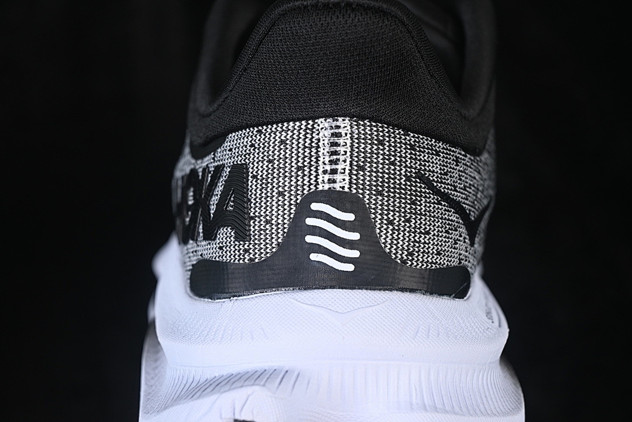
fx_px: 1317
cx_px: 316
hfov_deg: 27.0
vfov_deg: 18.2
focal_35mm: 75
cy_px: 211
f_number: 6.3
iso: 160
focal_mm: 50
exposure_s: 1/60
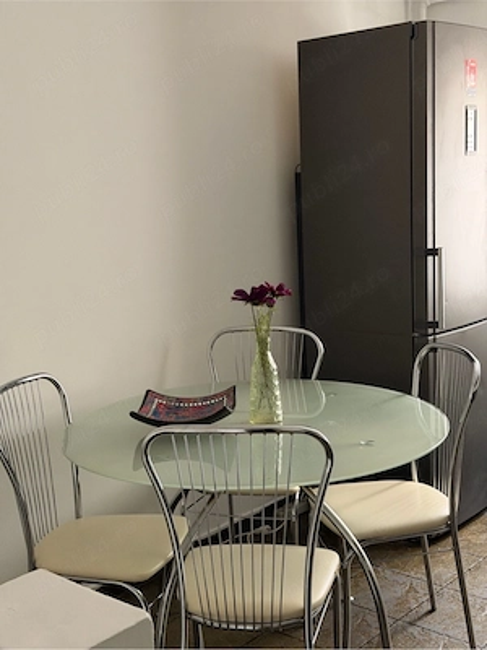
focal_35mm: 48
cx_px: 244
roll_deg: +2.8
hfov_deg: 30.3
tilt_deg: -8.1
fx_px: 900
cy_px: 325
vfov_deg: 39.7
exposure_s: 1/30
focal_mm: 6.76
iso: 800
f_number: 1.78
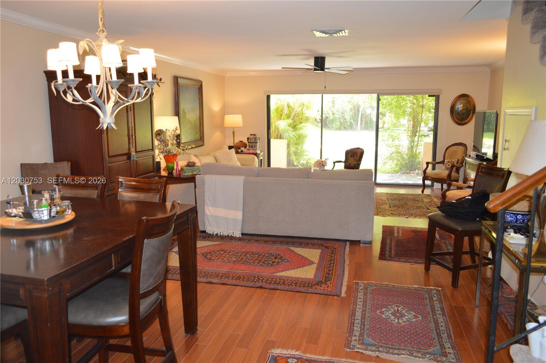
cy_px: 182
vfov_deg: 47.8
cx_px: 273
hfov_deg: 67.4
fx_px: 409
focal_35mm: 27
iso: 800
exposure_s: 1/60
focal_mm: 18
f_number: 3.5
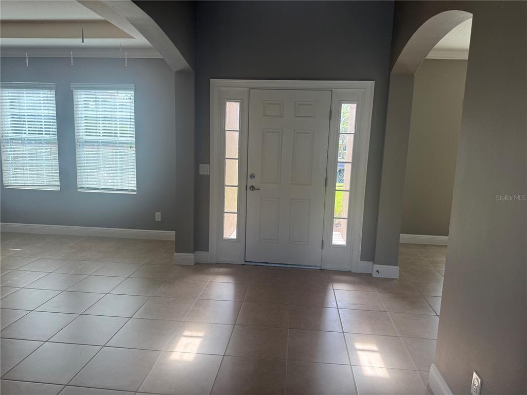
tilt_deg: -9.0
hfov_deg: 71.6
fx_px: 365
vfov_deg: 56.8
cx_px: 264
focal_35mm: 24
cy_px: 198
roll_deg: -2.5
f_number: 1.78
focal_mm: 6.76
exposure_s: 1/232
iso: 100
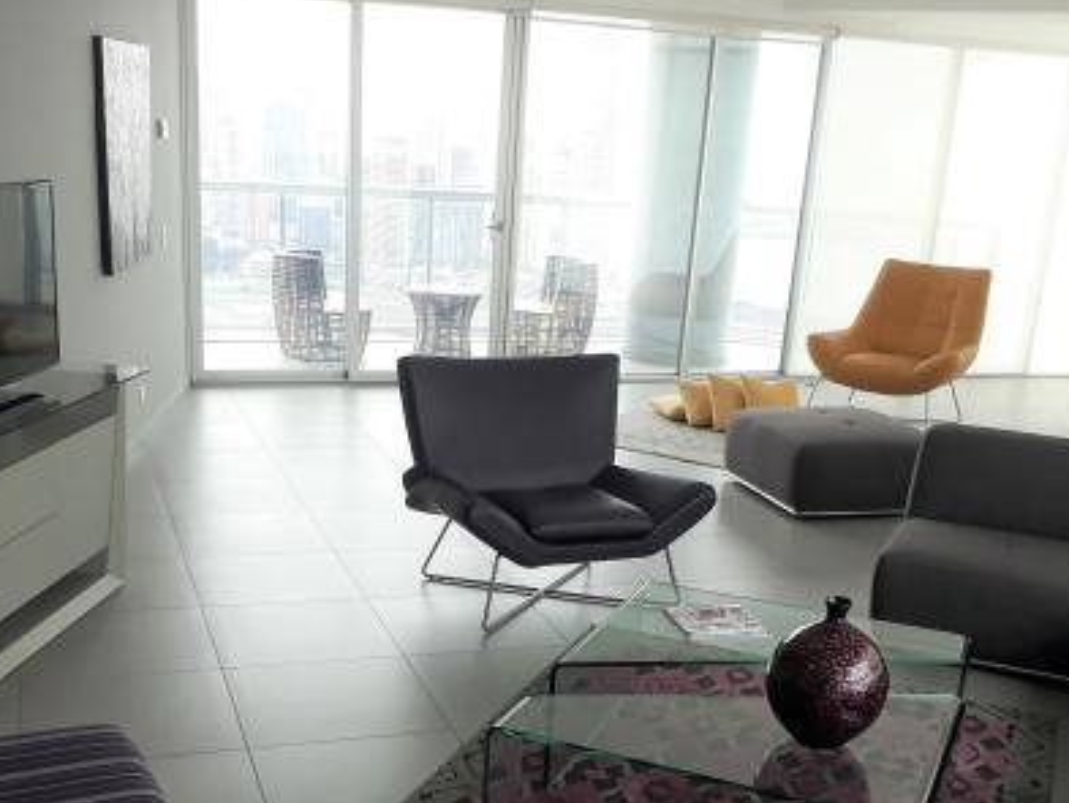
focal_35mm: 44
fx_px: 1359
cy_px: 632
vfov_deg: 32.1
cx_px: 544
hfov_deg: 42.9
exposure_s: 1/120
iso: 50
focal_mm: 3.6
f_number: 1.9
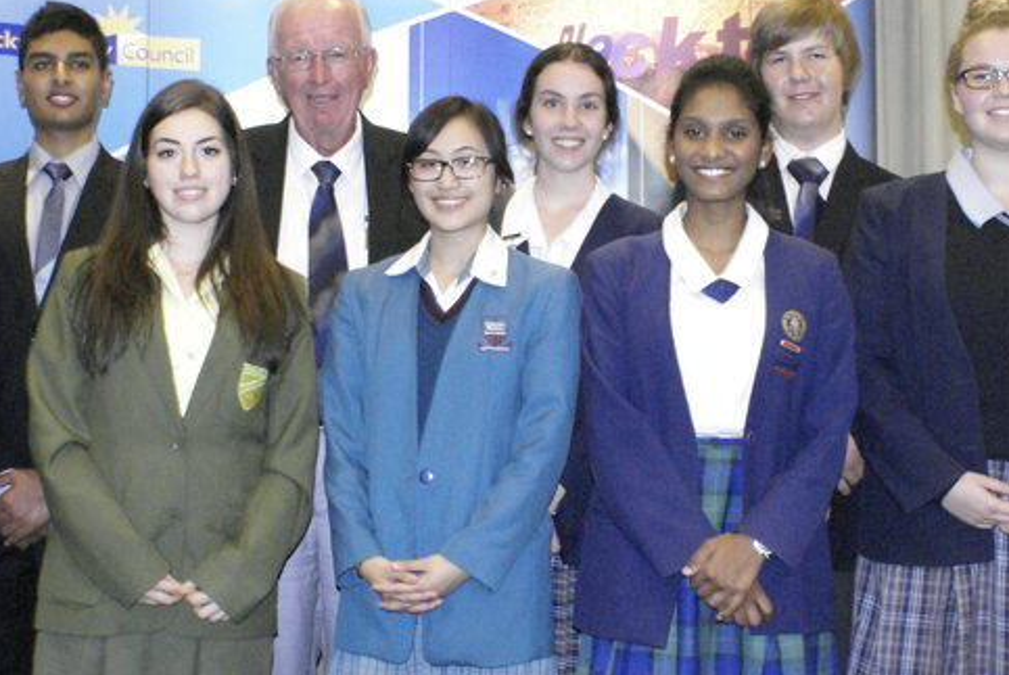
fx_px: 1739
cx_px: 456
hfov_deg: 32.3
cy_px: 305
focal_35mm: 62
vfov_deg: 21.9
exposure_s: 1/6
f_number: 10
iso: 1600
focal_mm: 20
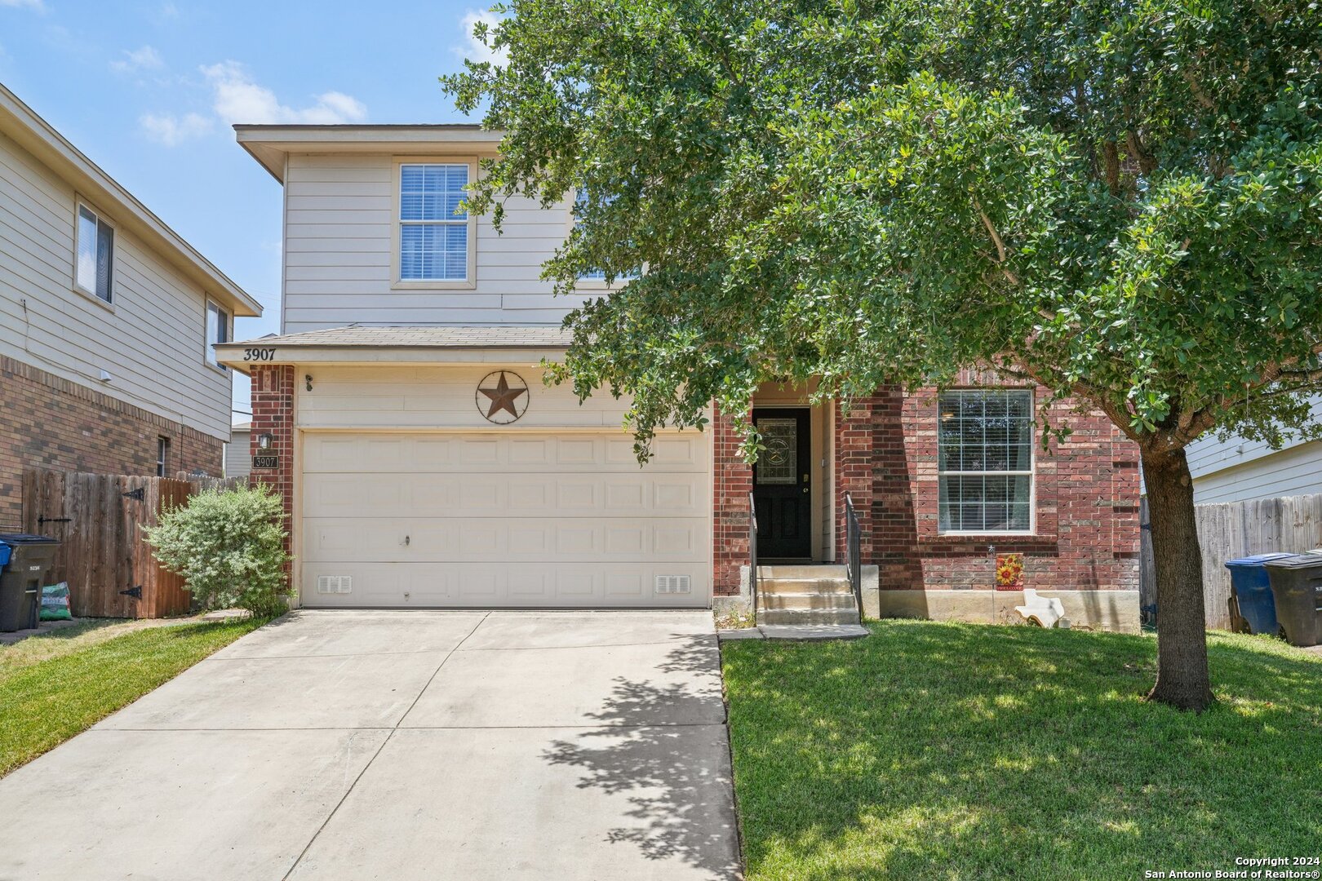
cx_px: 661
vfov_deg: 45.0
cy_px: 440
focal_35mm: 29
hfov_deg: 63.7
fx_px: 1065
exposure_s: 1/350
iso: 200
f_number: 8
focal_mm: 29
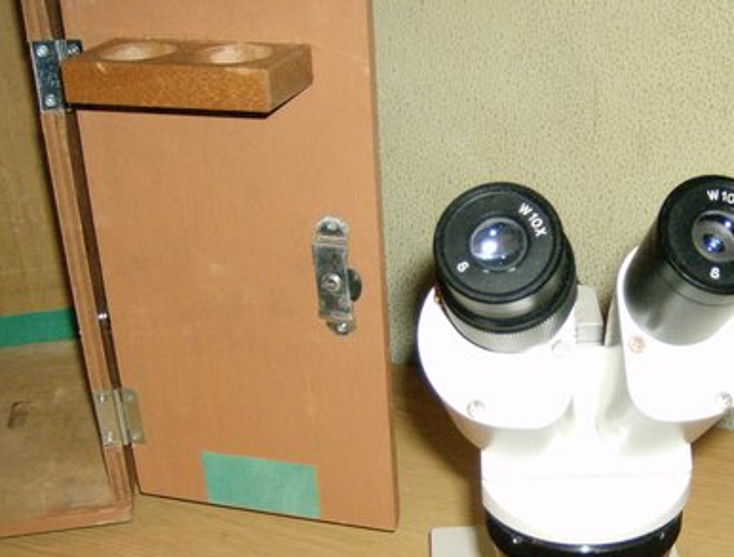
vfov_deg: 26.2
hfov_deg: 33.7
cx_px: 532
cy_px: 354
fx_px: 1193
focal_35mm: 56
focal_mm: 6
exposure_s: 1/60
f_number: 2.8
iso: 200
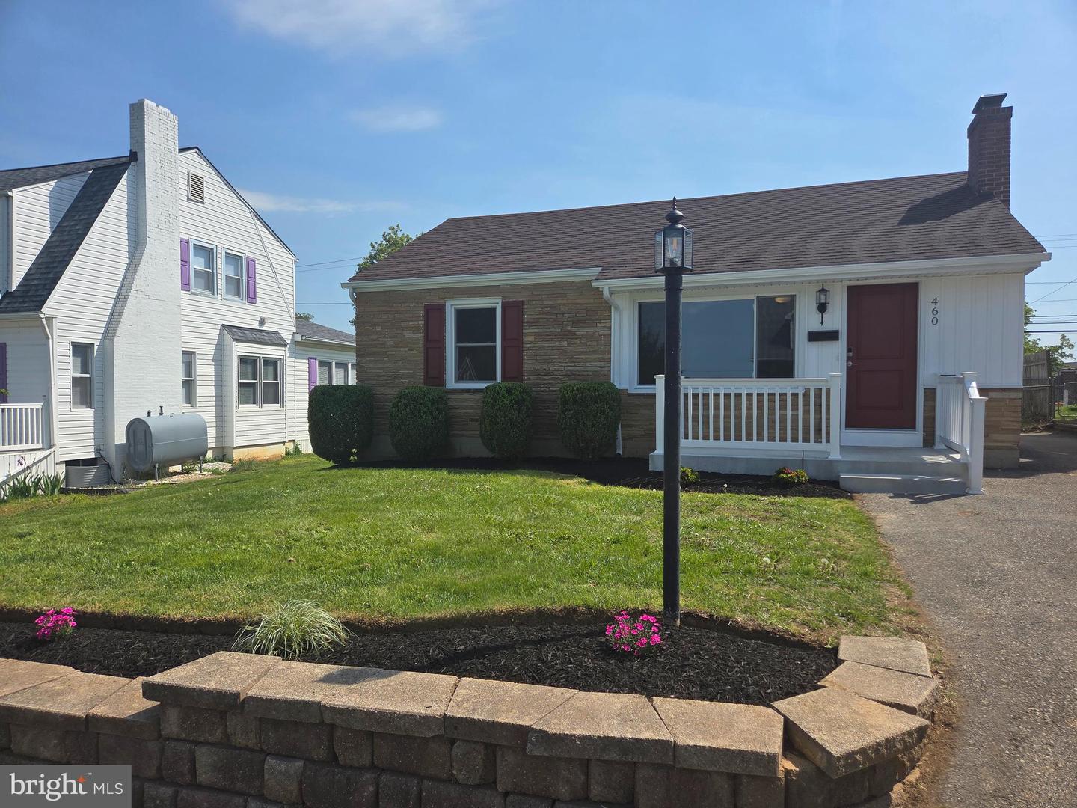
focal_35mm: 23
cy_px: 404
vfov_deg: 58.9
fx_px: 716
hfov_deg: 73.9
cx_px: 538
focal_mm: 5.4
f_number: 1.8
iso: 80
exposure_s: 1/6217
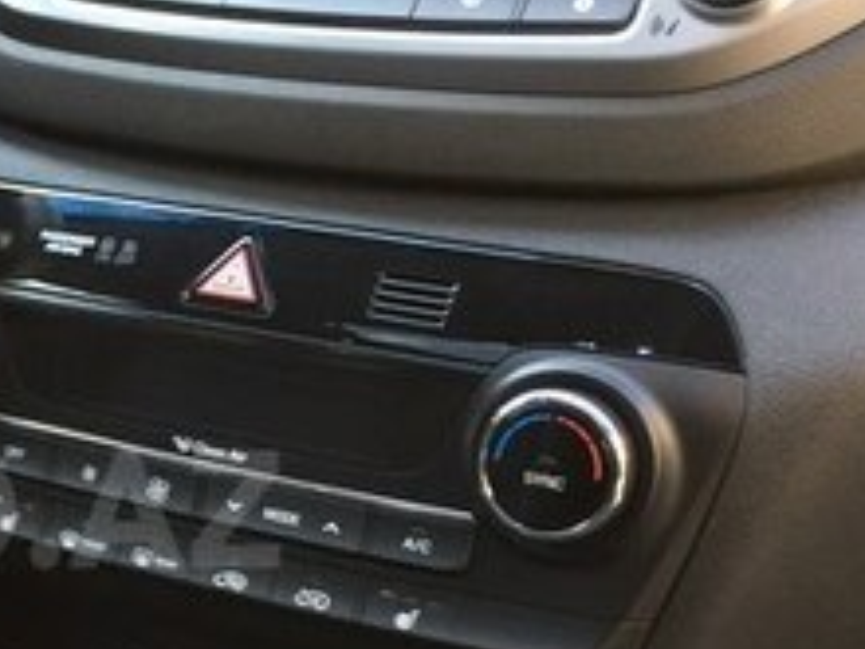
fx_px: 2174
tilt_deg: -21.8
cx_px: -122
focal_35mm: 87
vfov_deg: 16.9
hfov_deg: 21.2
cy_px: 509
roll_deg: +5.5
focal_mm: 4.15
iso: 100
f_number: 2.2
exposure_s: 1/33
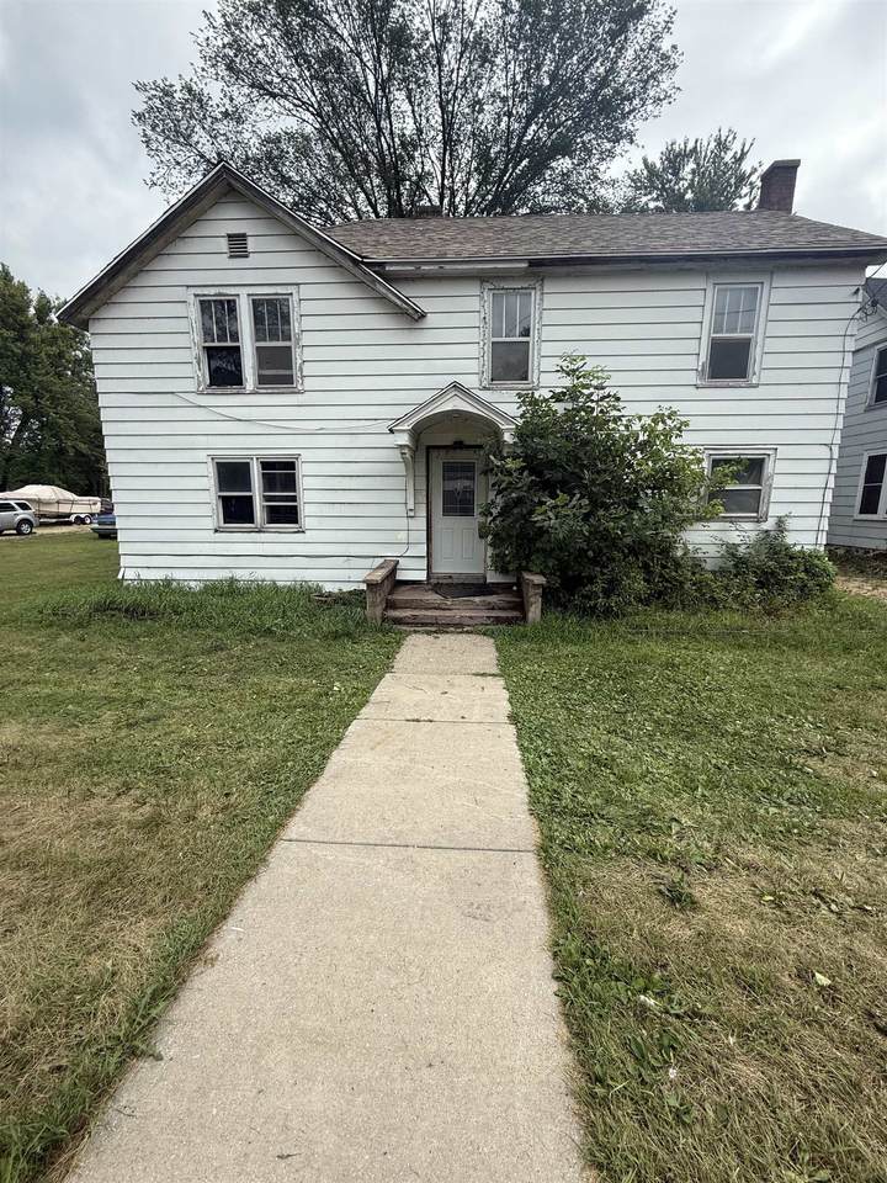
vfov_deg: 102.1
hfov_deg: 85.7
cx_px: 444
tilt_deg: -9.8
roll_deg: -1.0
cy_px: 592
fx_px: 478
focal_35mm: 14
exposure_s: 1/1125
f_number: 2.2
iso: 50
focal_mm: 2.22
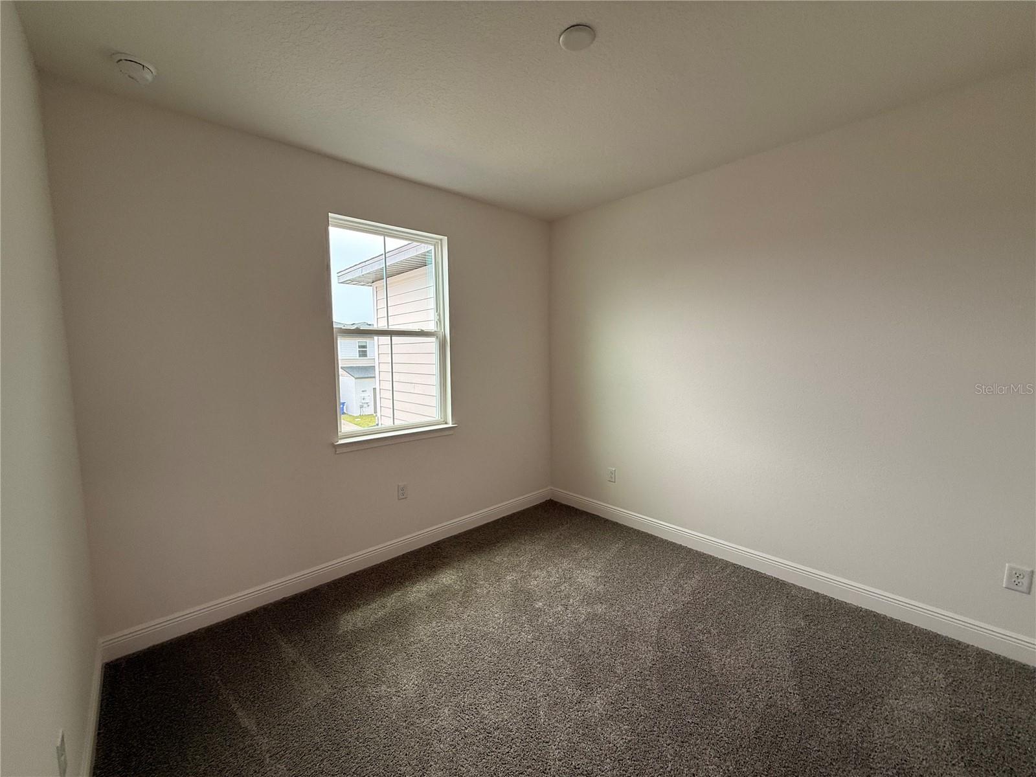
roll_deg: +1.2
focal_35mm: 14
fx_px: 419
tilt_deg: -3.7
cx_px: 518
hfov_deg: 102.1
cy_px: 388
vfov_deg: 85.7
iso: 64
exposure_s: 1/131
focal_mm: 2.22
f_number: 2.2
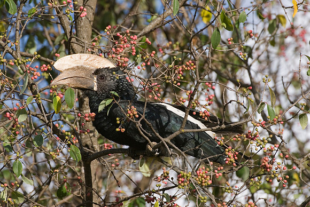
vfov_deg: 2.3
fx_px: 5172
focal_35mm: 600
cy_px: 104
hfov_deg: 3.4
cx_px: 155
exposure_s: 1/500
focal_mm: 400
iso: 250
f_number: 6.3
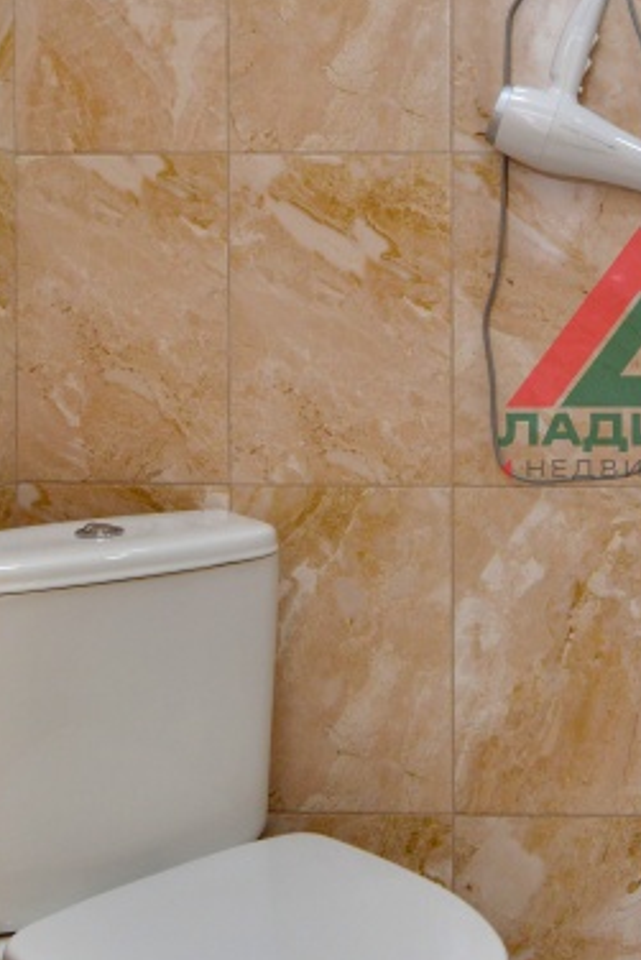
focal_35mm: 49
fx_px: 1307
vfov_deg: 40.0
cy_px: 352
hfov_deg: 25.8
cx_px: 678
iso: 1600
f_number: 6.3
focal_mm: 18
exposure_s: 1/100
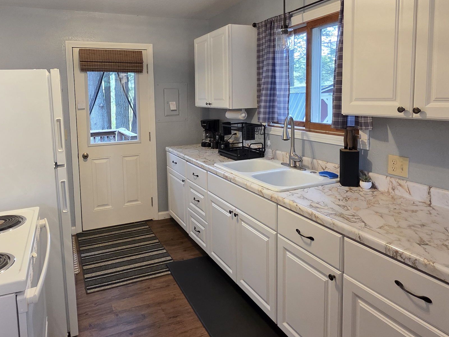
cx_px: 183
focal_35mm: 23
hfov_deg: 73.2
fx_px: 298
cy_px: 126
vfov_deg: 58.1
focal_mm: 2.2
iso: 400
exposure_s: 1/60
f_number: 1.9
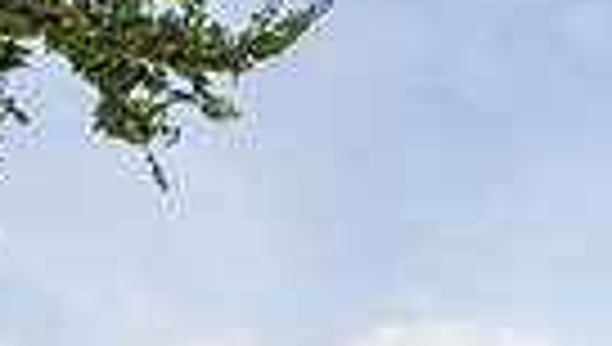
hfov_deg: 21.9
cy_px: 872
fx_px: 1577
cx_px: 360
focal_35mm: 97
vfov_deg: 10.5
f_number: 8
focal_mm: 28
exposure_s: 1/250
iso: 100
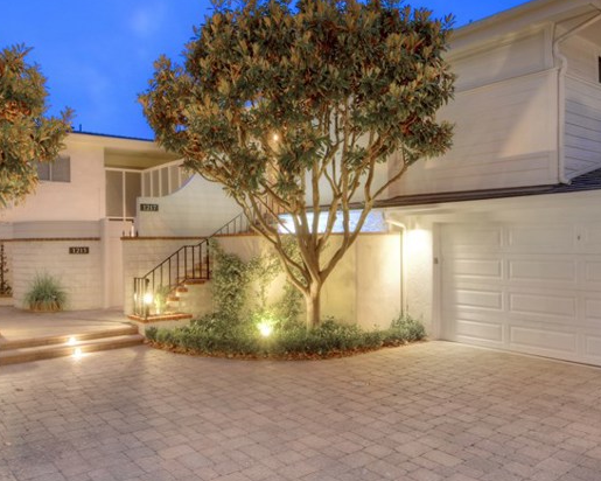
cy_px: 251
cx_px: 268
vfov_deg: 51.5
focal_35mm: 28
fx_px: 498
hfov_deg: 62.1
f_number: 9
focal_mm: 10
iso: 250
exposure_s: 4
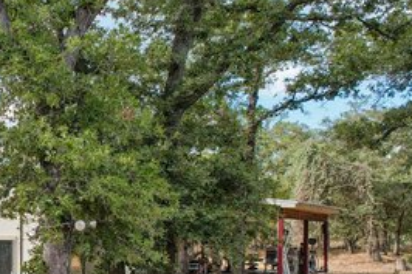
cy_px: 228
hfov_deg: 32.1
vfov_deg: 25.0
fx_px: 606
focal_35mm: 53
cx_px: -64
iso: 100
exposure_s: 1/20
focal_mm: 8.38
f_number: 2.8
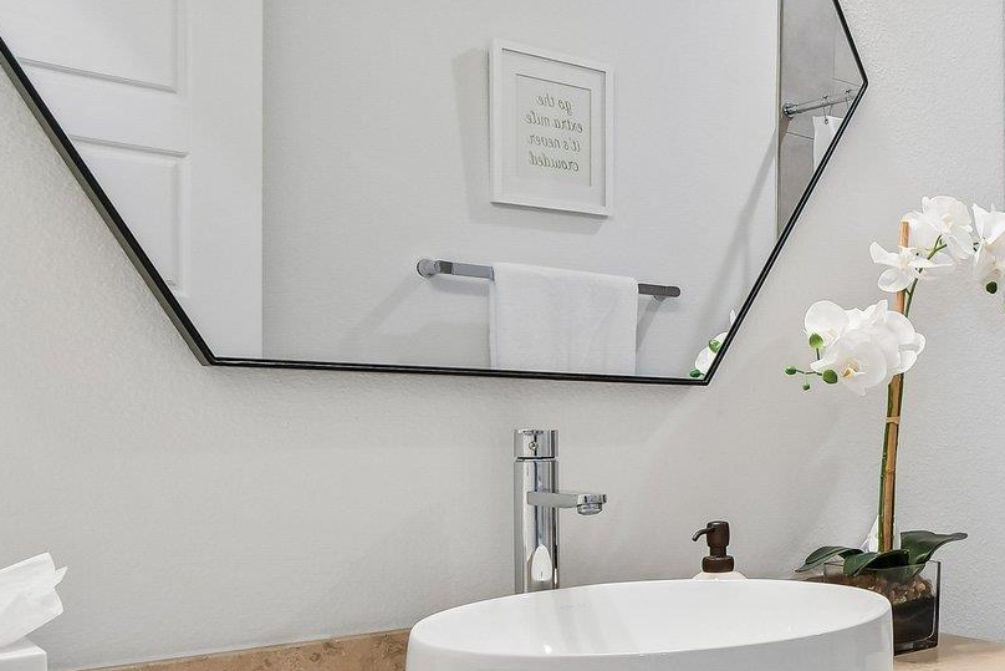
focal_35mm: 38
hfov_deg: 41.5
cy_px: 358
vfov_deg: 35.1
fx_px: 1061
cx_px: 1077
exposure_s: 1/15
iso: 400
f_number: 8
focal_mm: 10
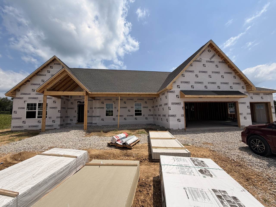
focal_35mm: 14
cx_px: 138
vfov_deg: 85.7
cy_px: 104
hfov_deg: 102.1
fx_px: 112
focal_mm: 2.22
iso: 20
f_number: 2.2
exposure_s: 1/1656
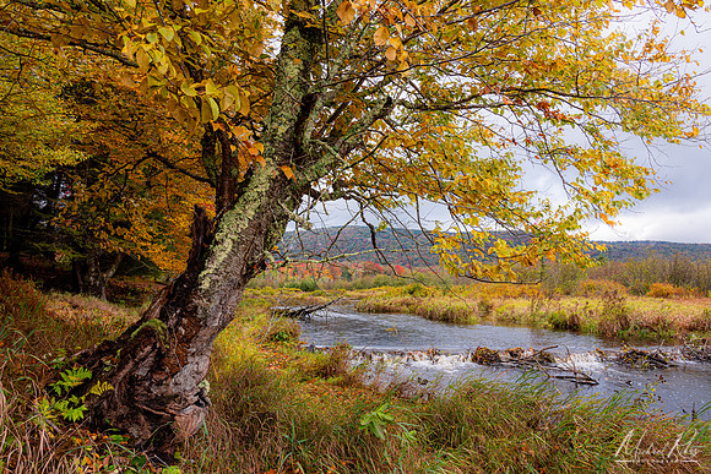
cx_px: 356
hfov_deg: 65.5
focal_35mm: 28
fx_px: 553
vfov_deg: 46.4
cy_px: 237
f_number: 13
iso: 200
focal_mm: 28
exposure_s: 1/30
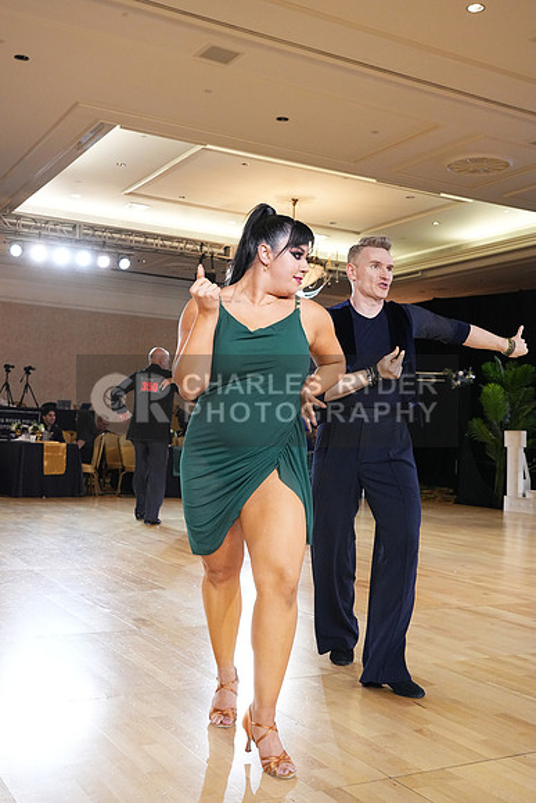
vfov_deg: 51.9
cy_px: 402
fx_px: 826
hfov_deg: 36.0
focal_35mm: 37
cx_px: 268
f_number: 6.3
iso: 5000
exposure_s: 1/200
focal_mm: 37
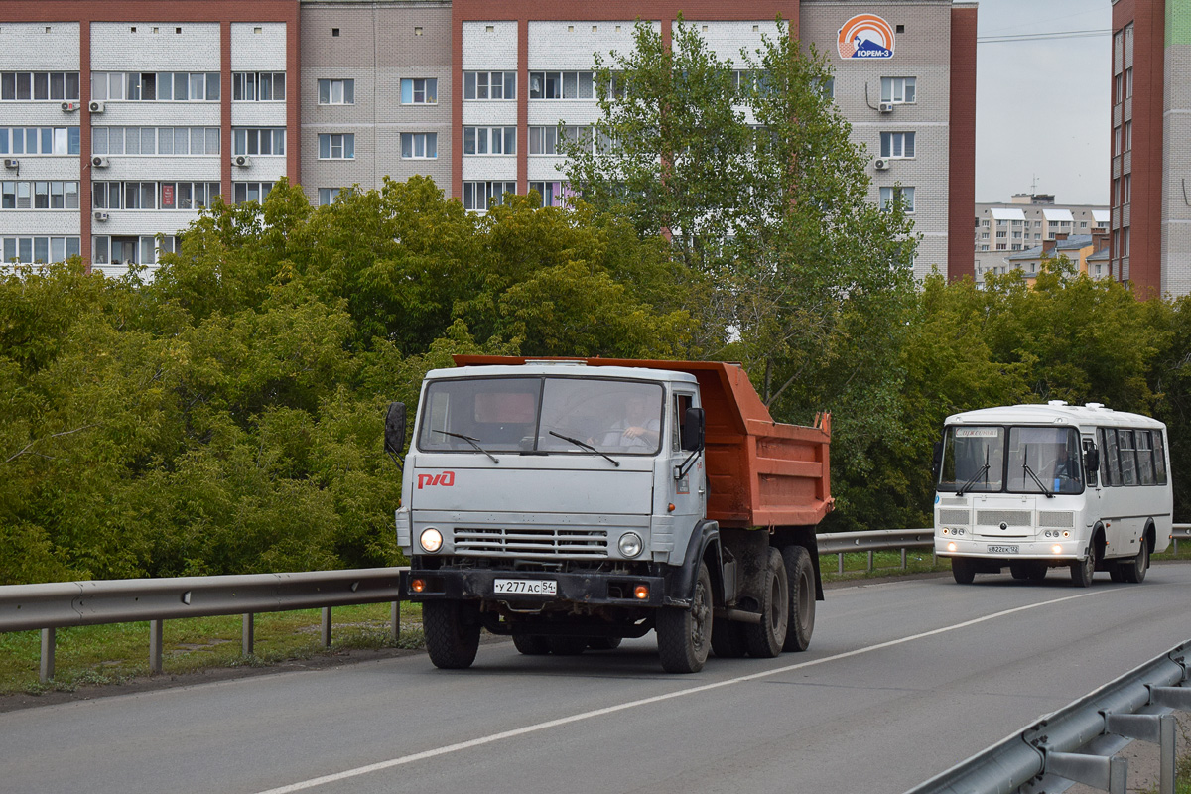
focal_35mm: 82
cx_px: 596
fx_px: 2729
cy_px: 397
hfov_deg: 24.6
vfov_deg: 16.6
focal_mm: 55
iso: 400
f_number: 5.6
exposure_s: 1/500
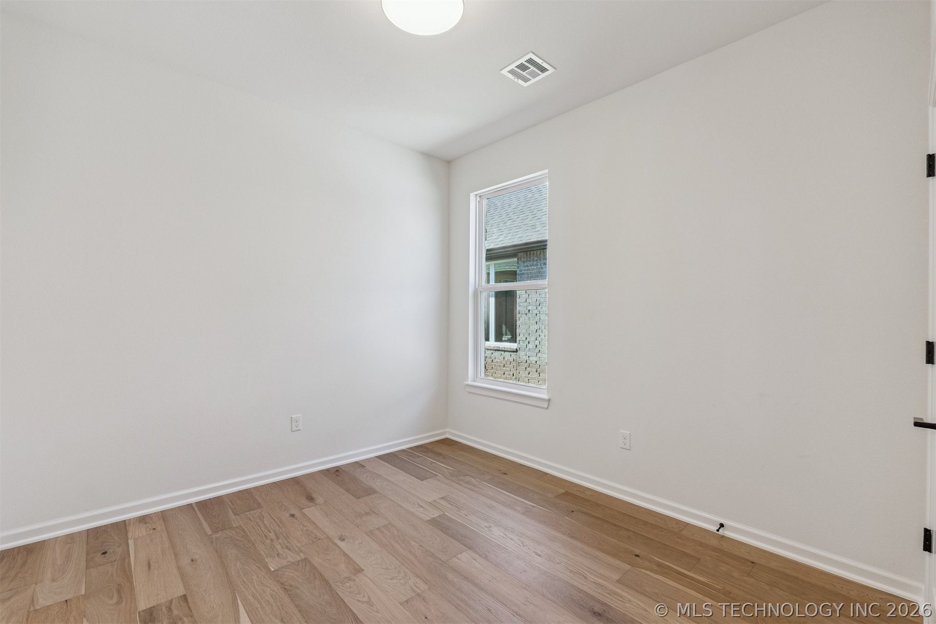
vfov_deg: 77.3
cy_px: 312
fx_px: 390
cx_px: 468
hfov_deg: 100.4
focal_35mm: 15
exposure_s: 1/80
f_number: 6.3
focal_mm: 10.5
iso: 200
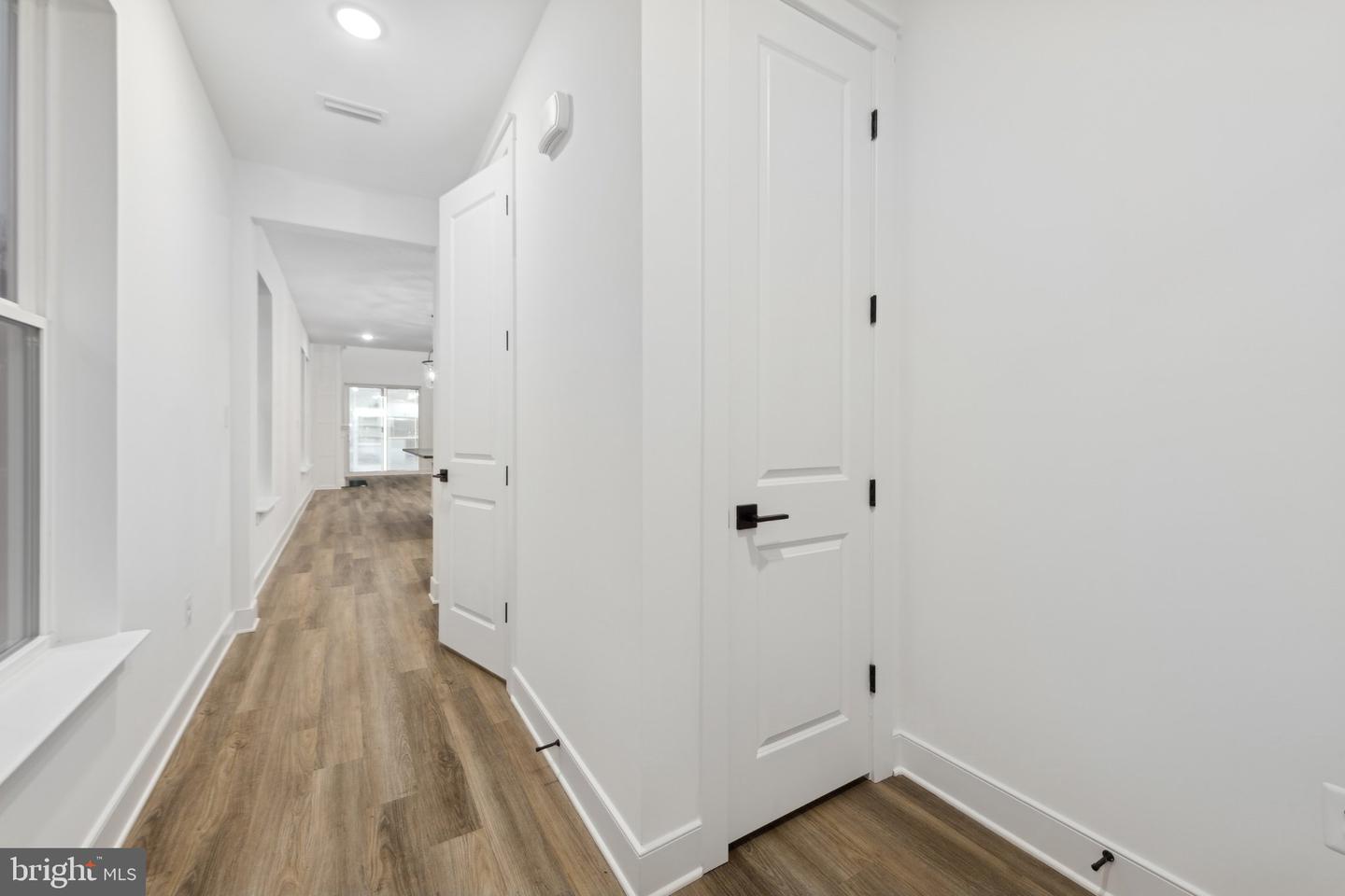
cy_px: 448
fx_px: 523
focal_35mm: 14
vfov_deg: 81.2
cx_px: 672
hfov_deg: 104.3
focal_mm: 14
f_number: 8
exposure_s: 1/2
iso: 64
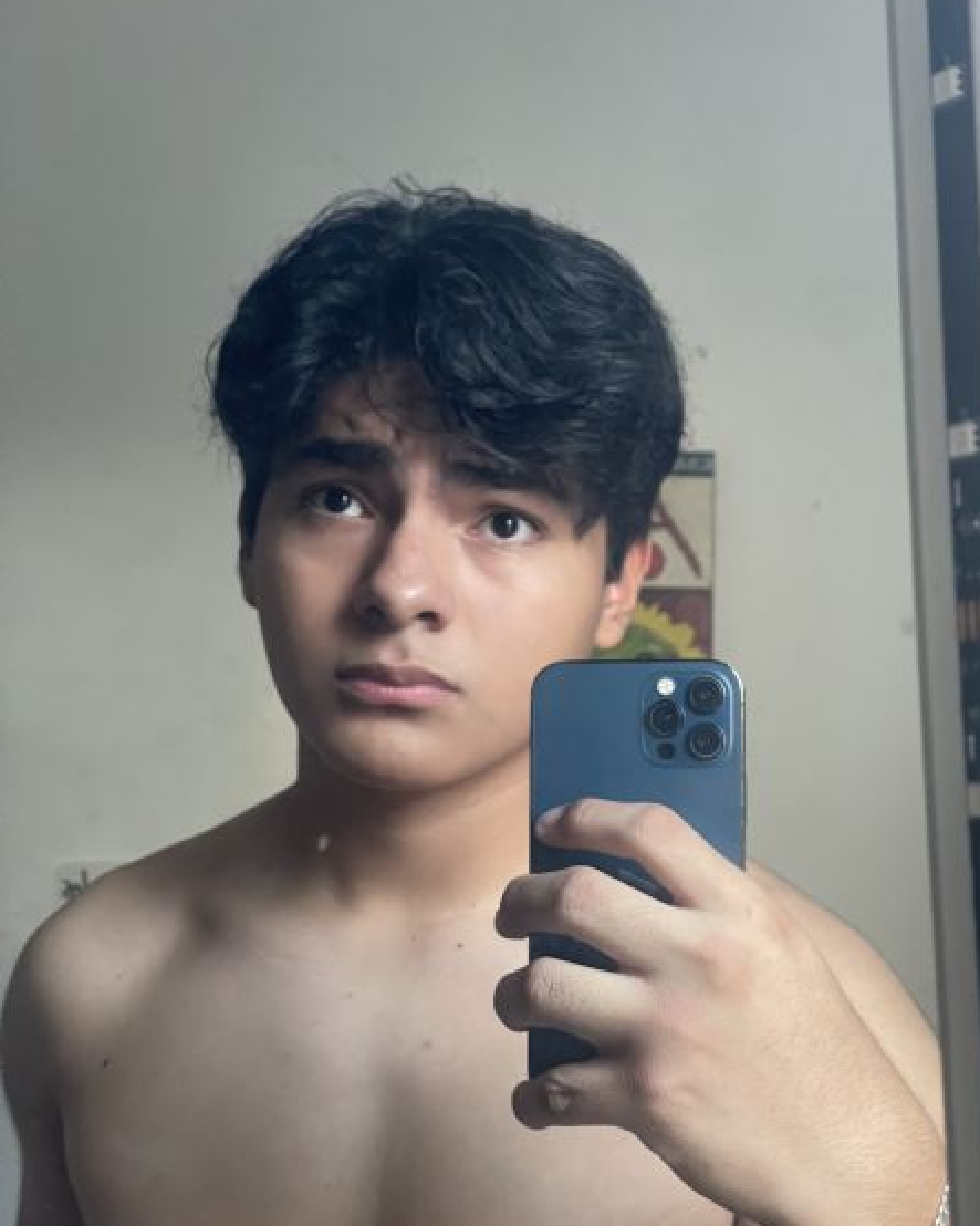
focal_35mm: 55
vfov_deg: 34.2
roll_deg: +2.2
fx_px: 1995
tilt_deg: +1.6
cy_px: 637
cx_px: 496
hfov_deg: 27.6
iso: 500
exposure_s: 1/24
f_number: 2
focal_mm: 6
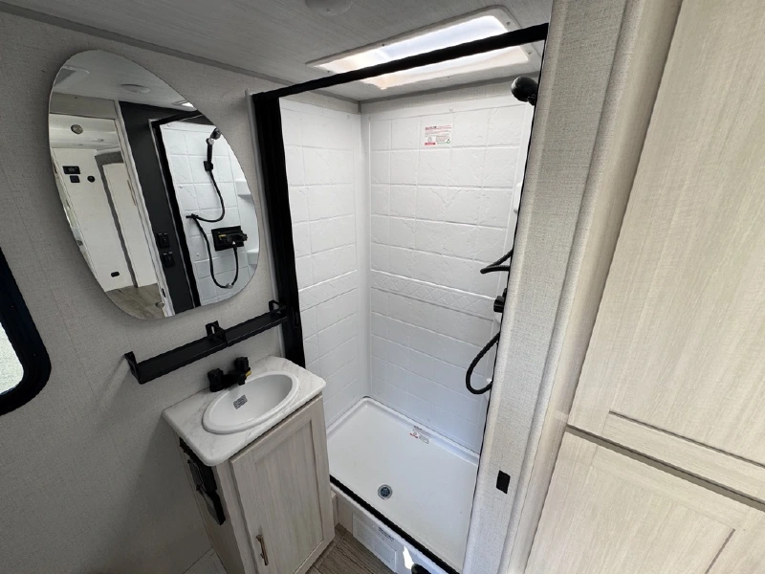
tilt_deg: -21.6
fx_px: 309
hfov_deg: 102.1
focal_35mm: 14
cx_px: 382
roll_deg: -0.5
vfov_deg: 85.7
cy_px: 287
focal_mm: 2.22
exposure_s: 1/109
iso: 40
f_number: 2.2
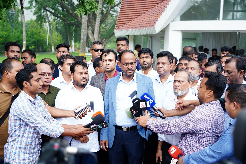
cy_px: 82
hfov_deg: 45.4
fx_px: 294
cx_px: 123
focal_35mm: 43
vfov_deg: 31.2
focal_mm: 43
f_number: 4
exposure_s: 1/125
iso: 400
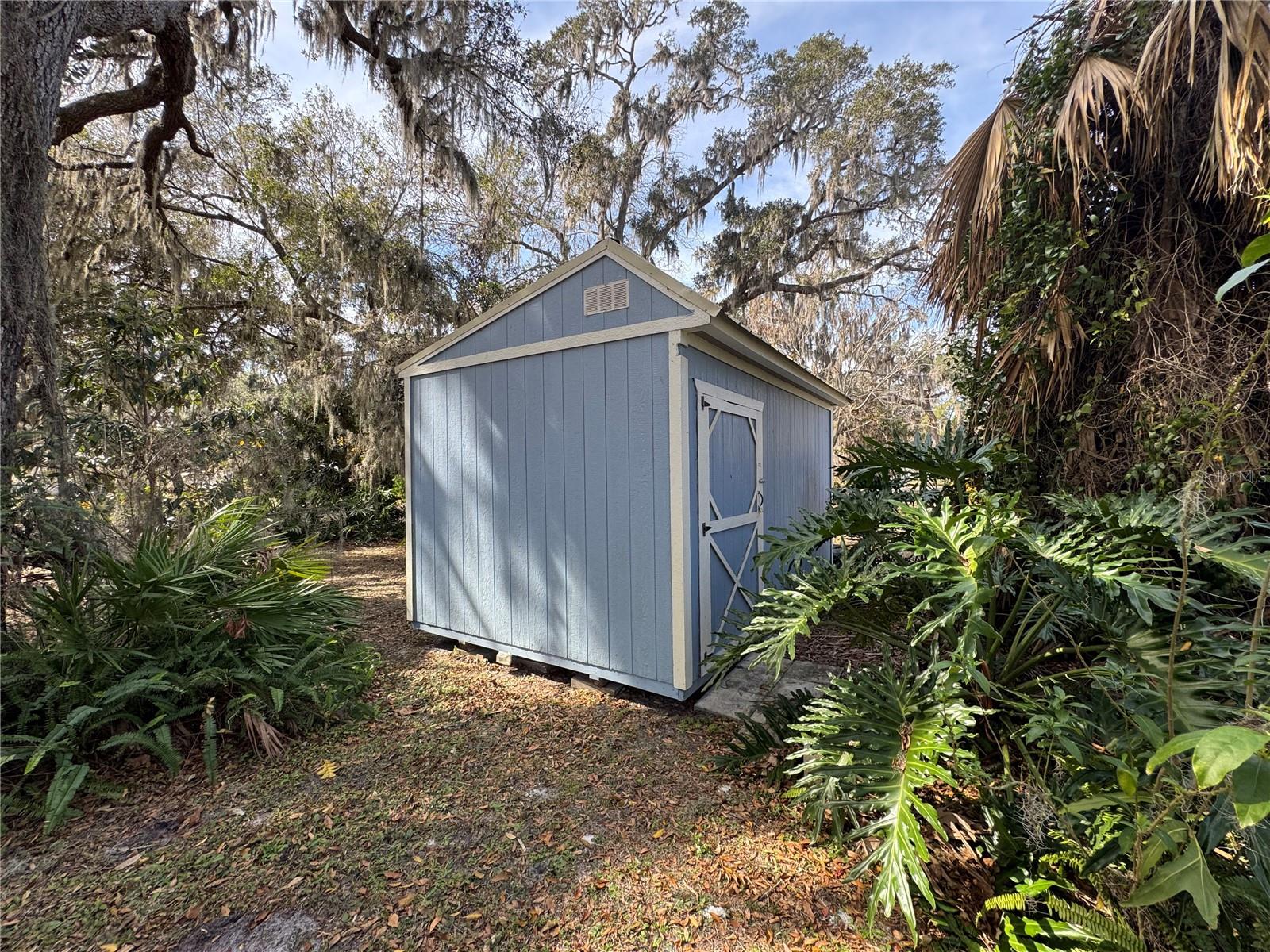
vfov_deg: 85.7
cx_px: 635
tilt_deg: -0.7
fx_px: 514
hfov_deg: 102.1
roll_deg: +0.5
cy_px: 476
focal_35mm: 14
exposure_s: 1/320
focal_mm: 2.22
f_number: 2.2
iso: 40
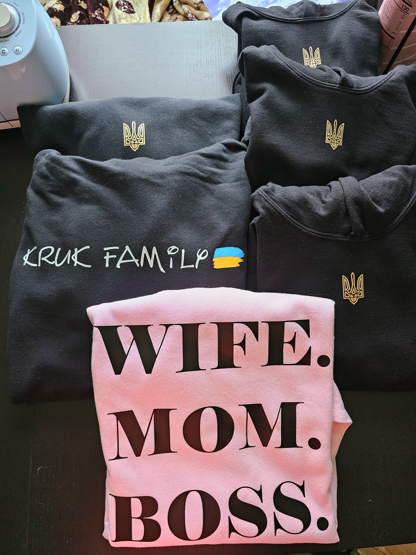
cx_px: 208
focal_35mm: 23
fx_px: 369
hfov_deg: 58.9
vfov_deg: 73.9
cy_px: 278
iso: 500
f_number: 1.7
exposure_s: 1/60.2
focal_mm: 6.3
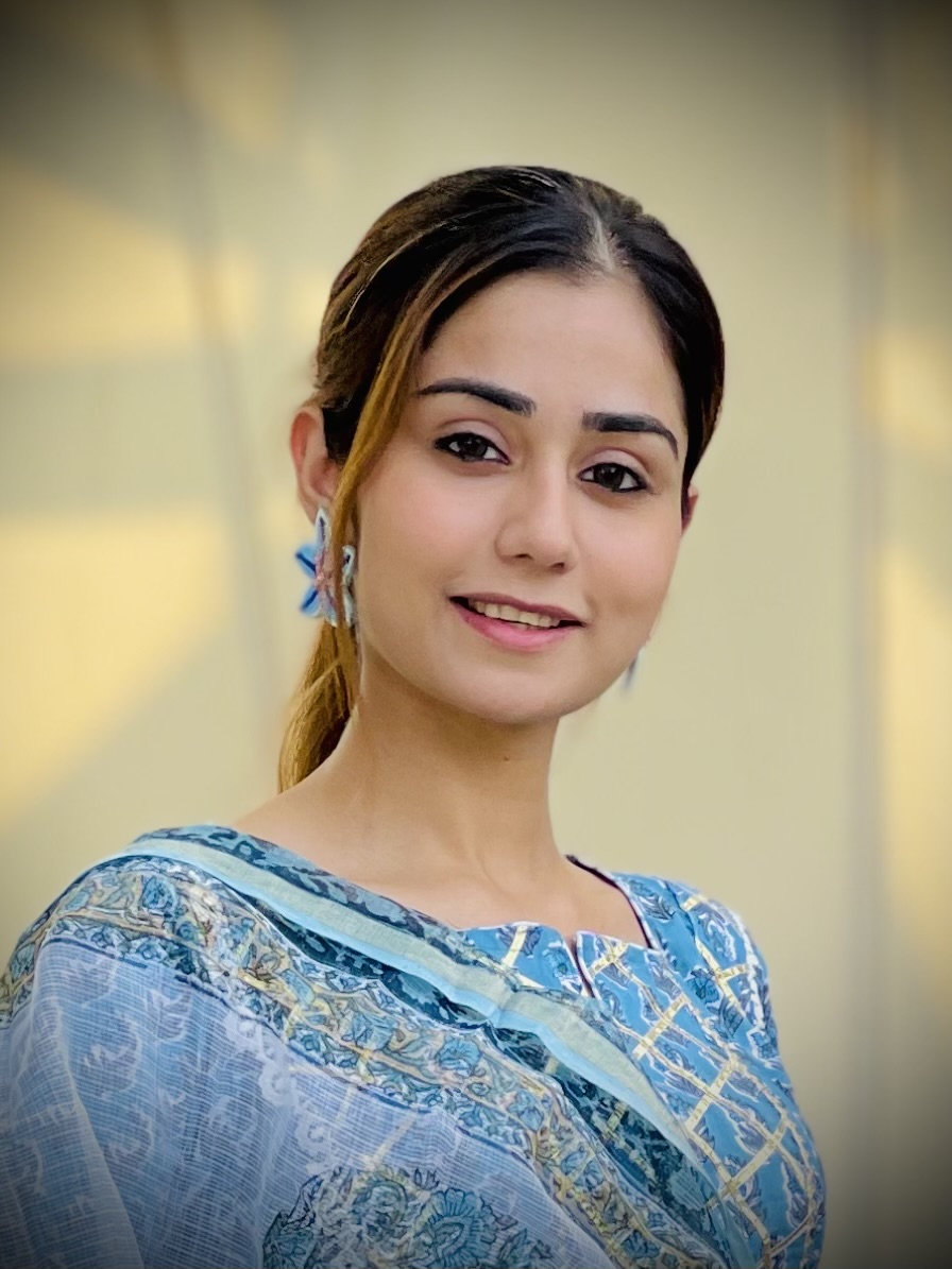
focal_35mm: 64
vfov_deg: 30.3
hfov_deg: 22.9
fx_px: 2347
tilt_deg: -7.7
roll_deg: +1.4
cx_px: 476
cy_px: 634
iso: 25
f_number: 2.2
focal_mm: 7.5
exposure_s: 1/121
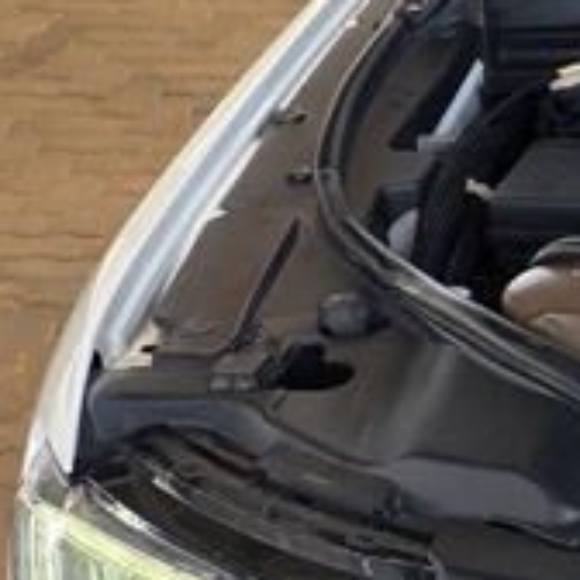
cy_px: 345
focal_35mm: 124
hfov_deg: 11.5
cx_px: 1422
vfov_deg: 14.1
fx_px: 2351
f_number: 1.7
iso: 80
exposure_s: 1/180
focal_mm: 6.25
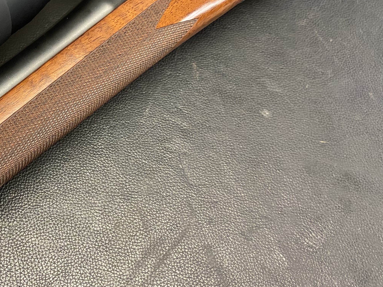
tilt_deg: -56.4
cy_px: 81
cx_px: 46
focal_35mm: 52
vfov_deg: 27.7
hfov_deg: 34.9
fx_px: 575
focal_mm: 4.25
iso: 320
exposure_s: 1/33
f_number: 1.8
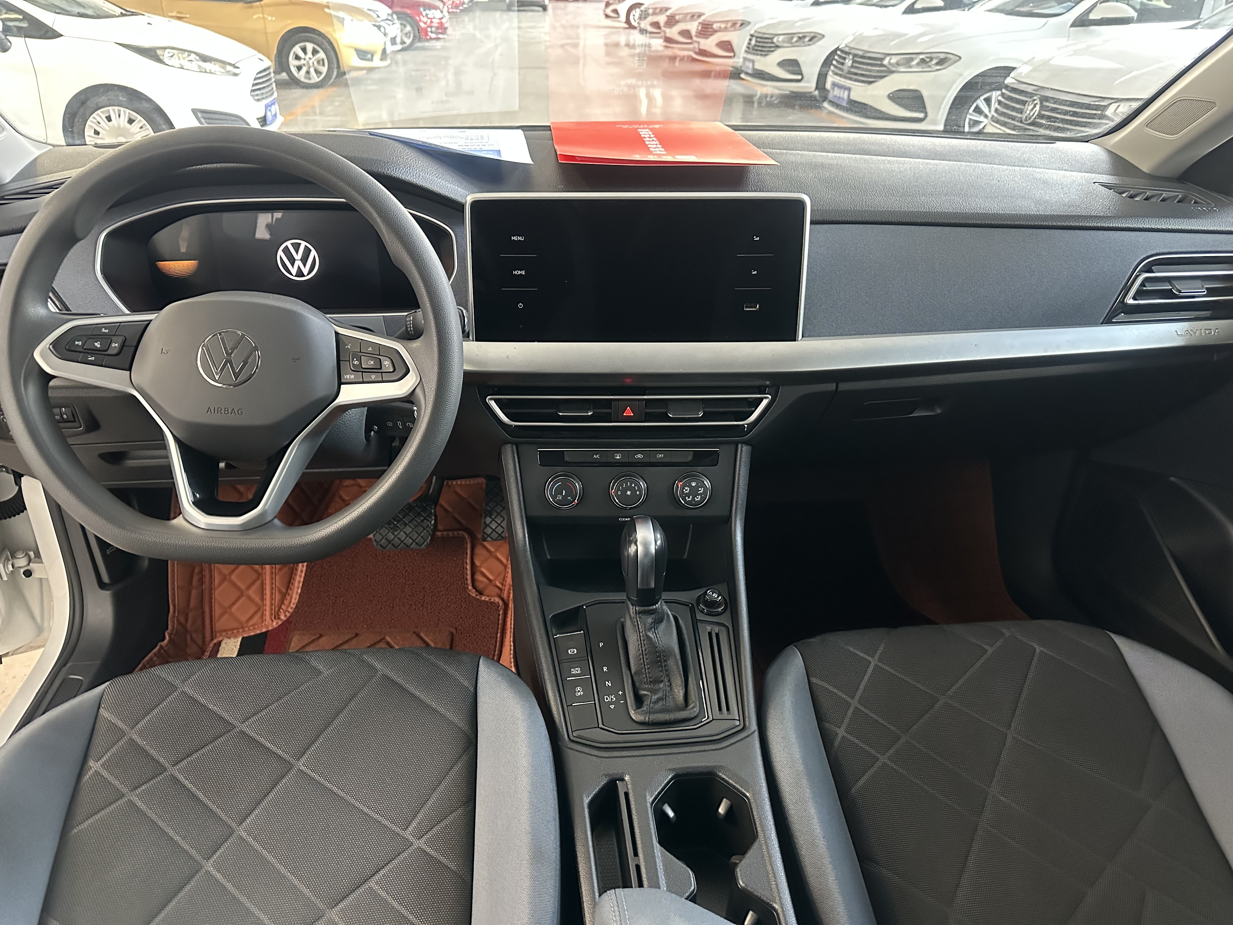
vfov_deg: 56.8
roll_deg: -0.1
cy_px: 462
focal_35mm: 24
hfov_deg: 71.6
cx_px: 616
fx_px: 855
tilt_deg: -27.7
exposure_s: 1/41
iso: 1000
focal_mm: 6.86
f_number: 1.78
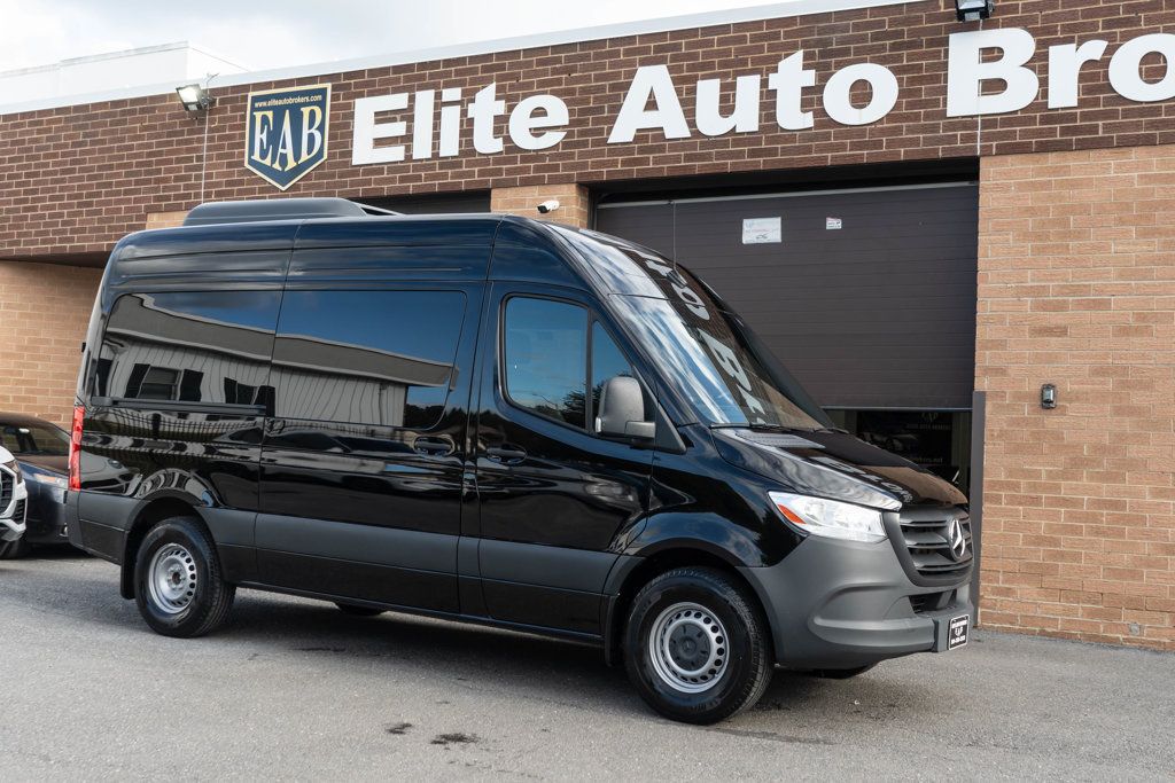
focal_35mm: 42
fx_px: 1371
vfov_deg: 31.9
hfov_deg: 46.4
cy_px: 392
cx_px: 588
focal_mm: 28
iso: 125
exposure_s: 1/320
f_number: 4
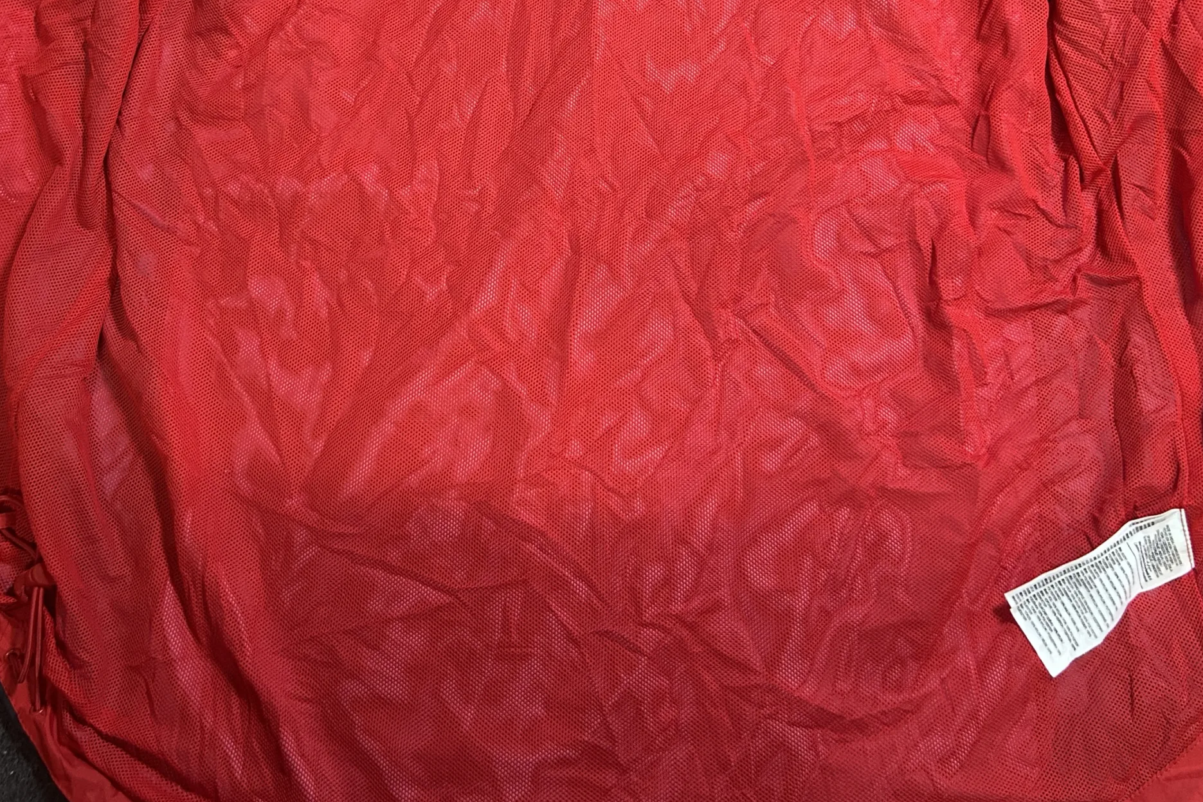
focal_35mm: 37
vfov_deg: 34.3
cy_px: 107
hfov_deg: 51.9
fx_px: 1236
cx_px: 597
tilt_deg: -63.7
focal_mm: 5.7
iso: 400
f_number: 1.5
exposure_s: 1/50
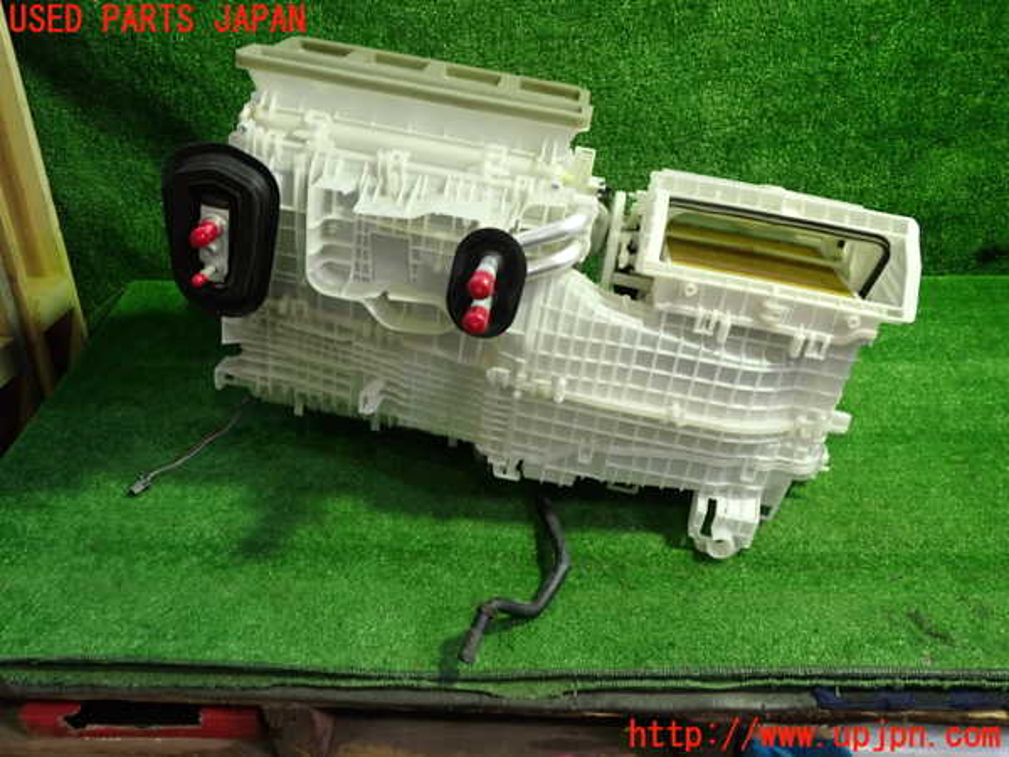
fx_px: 874
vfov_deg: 46.8
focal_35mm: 30
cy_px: 378
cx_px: 504
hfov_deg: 60.0
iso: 200
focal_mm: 5.4
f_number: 2.3
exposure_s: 1/30
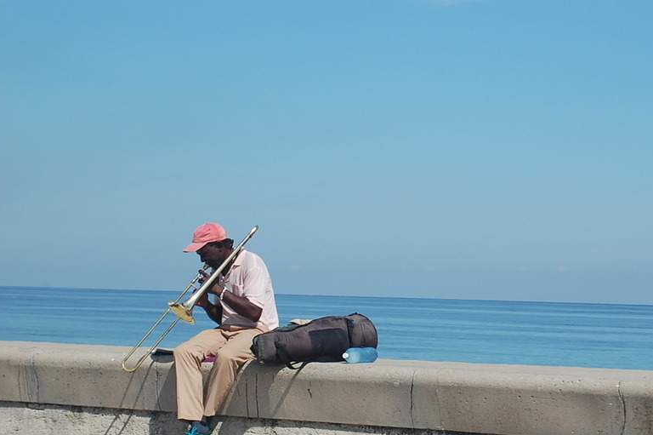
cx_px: 373
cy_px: 276
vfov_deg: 13.1
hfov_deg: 19.6
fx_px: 1885
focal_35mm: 104
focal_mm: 52
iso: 200
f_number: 10
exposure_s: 1/400
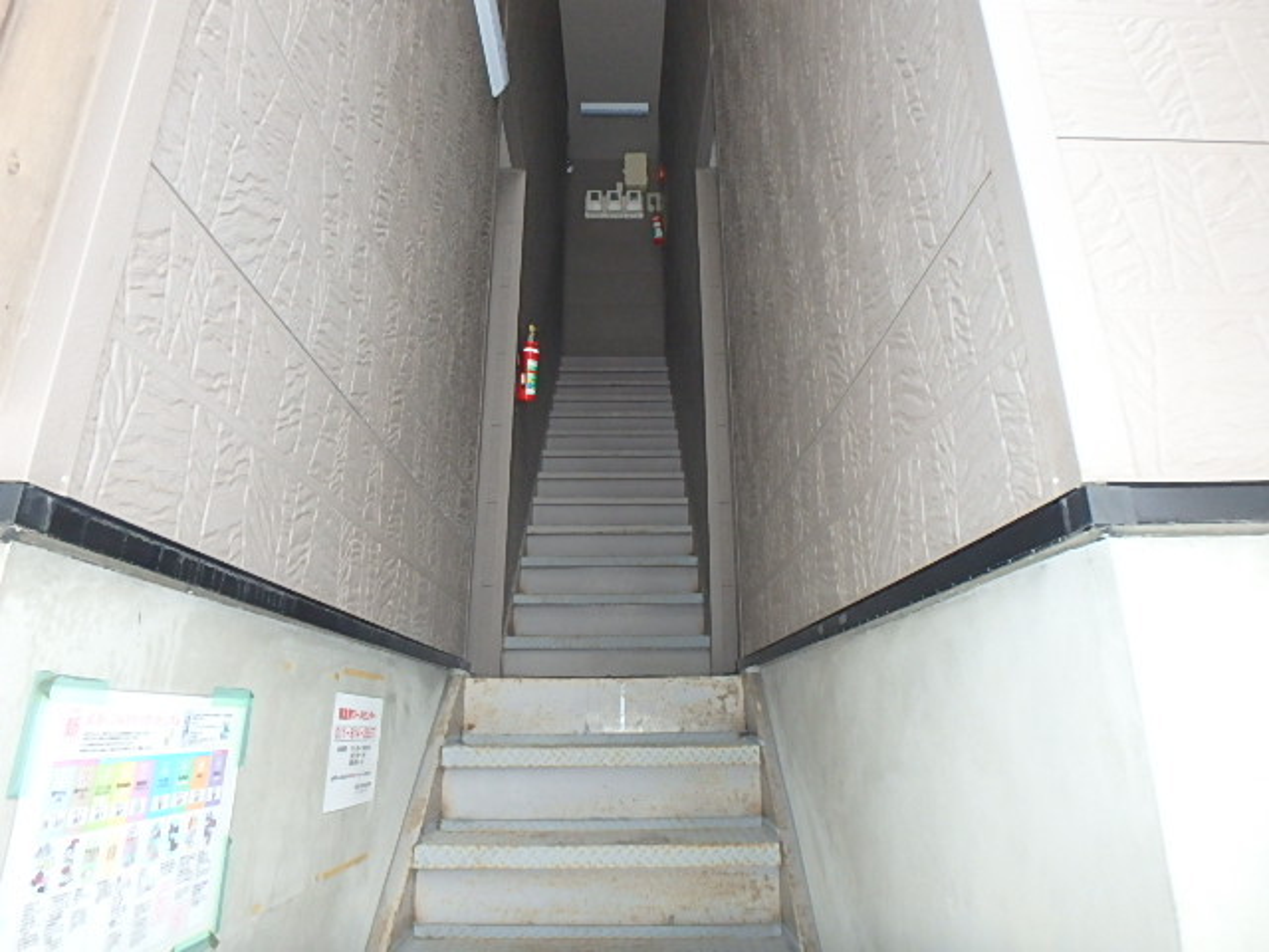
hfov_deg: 79.0
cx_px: 634
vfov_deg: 63.4
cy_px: 476
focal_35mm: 21
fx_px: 770
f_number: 3.5
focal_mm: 3.7
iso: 500
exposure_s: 1/30
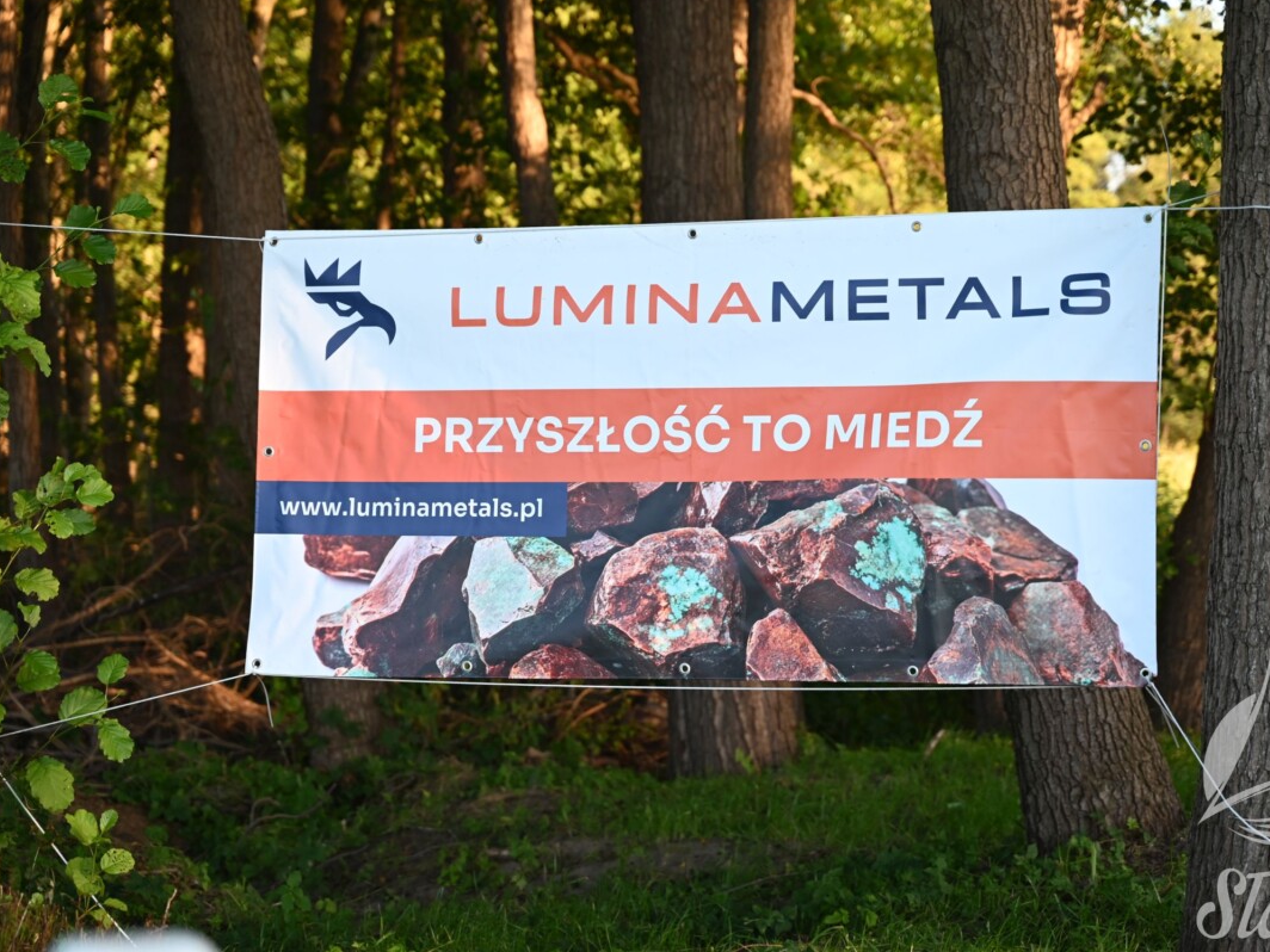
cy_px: 475
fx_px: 2825
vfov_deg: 19.1
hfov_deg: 25.3
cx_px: 676
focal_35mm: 77
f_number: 3.5
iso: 400
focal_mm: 71
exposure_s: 1/250
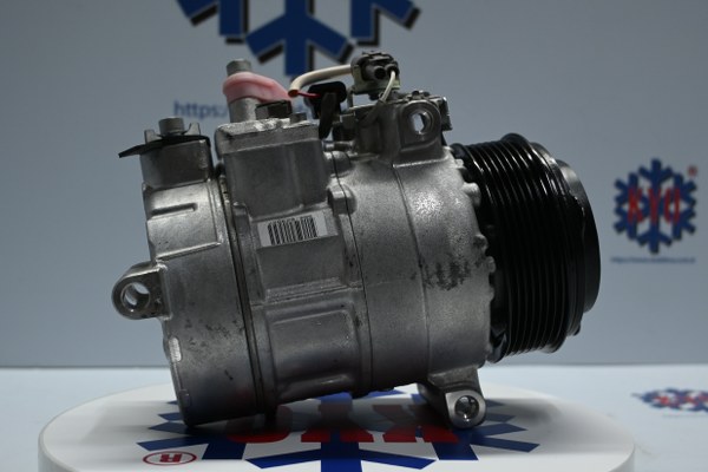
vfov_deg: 28.5
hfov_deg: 41.7
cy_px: 236
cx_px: 354
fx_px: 929
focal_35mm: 47
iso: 360
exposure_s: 1/50
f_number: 5
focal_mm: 31.5
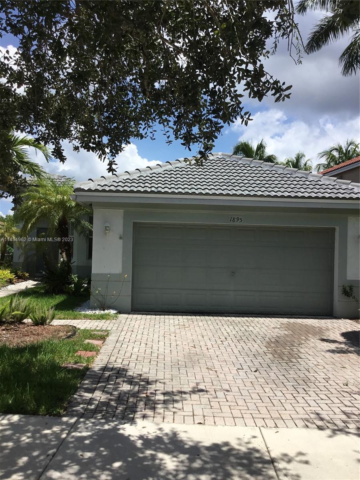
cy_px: 240
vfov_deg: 58.4
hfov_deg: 45.4
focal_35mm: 31
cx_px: 180
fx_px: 430
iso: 25
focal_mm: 3.3
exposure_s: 1/1567
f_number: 2.4
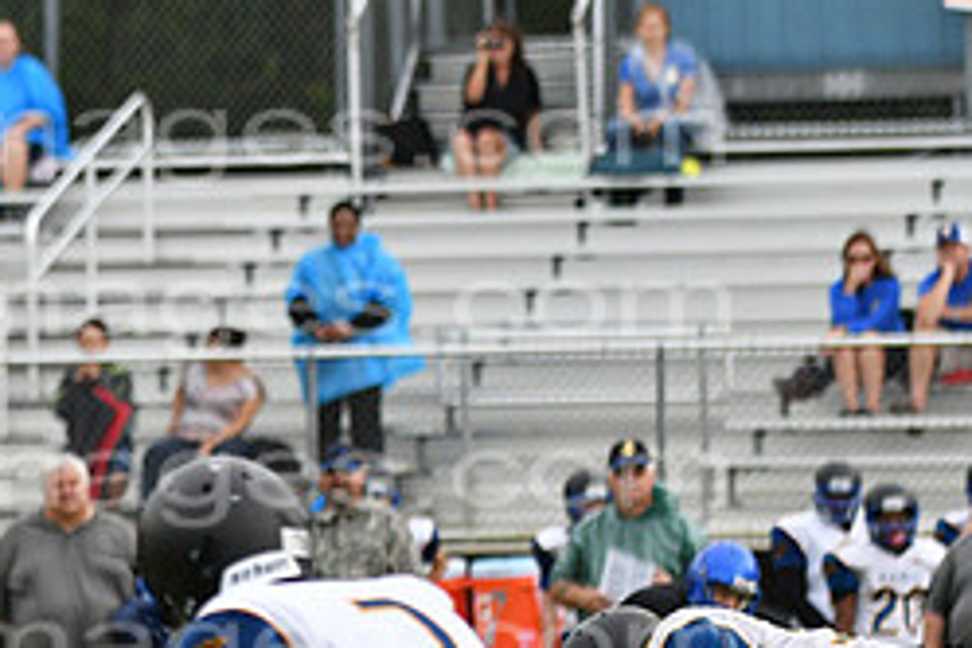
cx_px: -141
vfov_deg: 2.8
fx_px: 13202
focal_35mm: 489
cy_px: 736
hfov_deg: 4.2
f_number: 3.5
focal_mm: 140
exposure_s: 1/4000
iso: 800
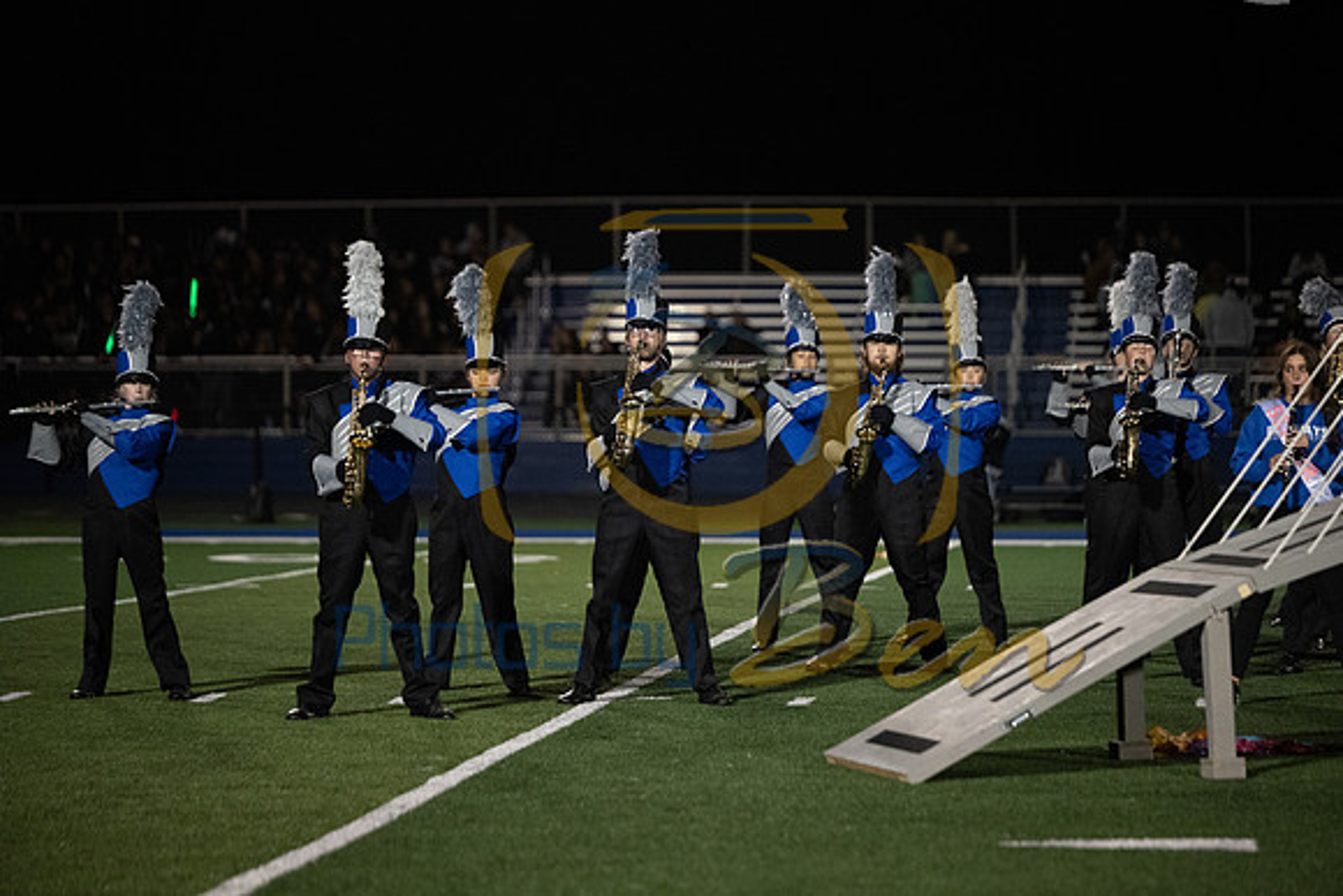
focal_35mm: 160
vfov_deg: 8.6
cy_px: 448
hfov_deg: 12.8
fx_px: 5970
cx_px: 672
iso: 5000
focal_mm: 160
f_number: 2.8
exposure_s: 1/1250
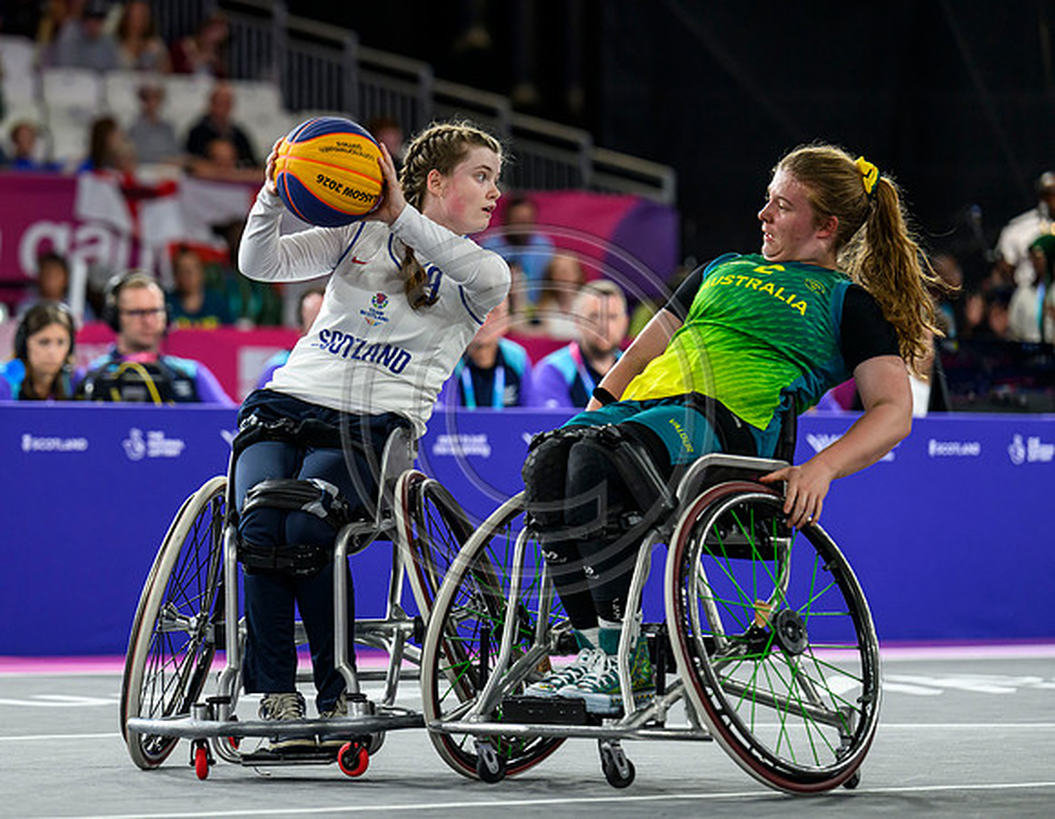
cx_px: 455
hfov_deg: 10.5
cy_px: 358
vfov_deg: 8.1
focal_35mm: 187
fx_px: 5757
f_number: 3.2
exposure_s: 1/1600
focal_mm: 150
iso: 2500
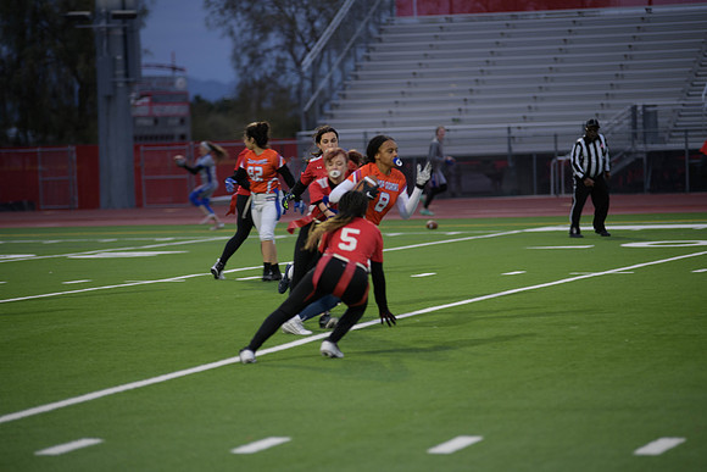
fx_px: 3241
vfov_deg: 8.3
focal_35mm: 165
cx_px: 354
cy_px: 236
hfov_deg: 12.4
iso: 360
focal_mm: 165
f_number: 2.8
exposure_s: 1/200
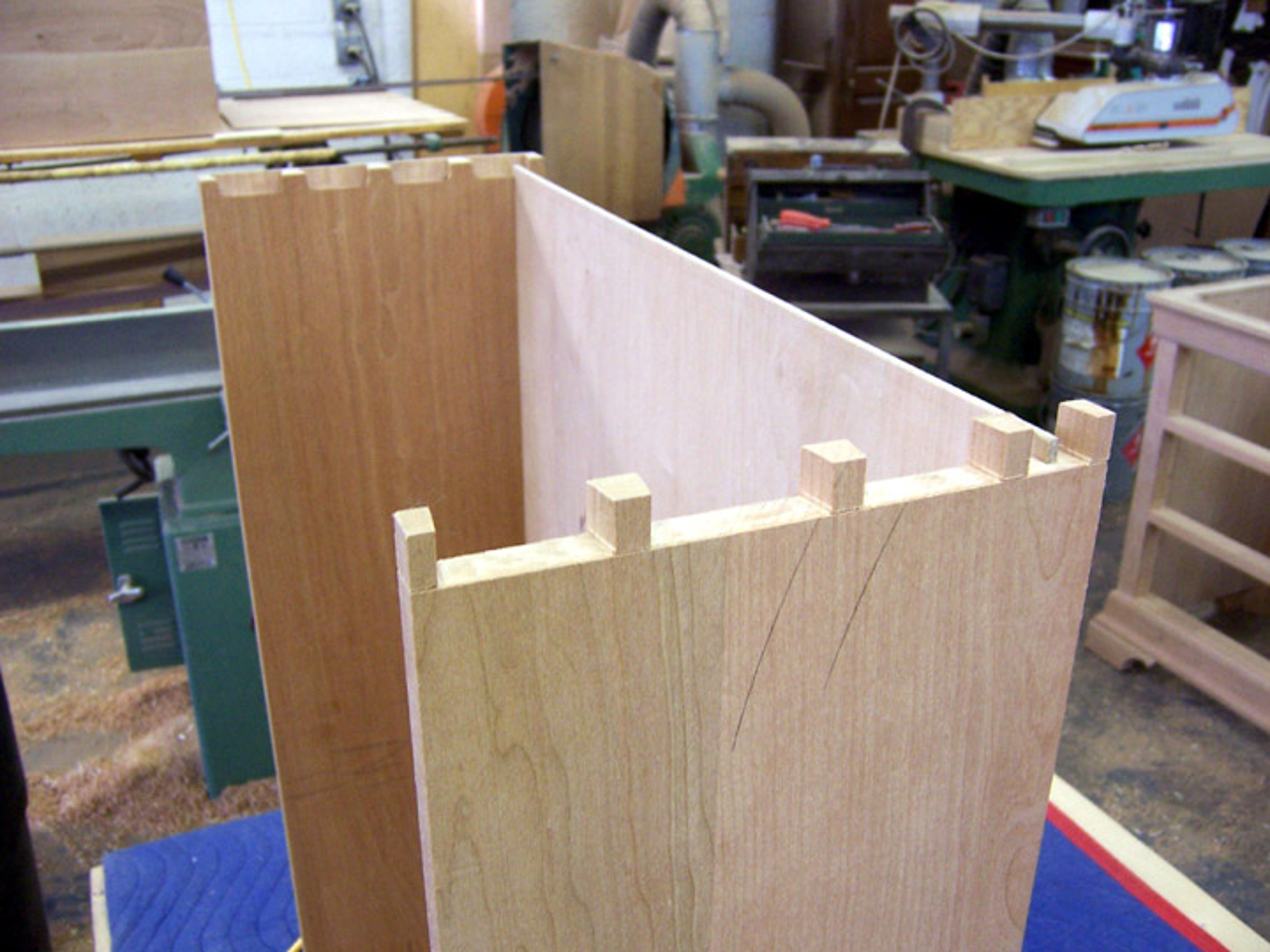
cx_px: 635
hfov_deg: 55.4
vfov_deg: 42.9
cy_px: 476
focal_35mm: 33
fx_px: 1211
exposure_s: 1/15
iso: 140
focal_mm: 5.5
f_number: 3.4
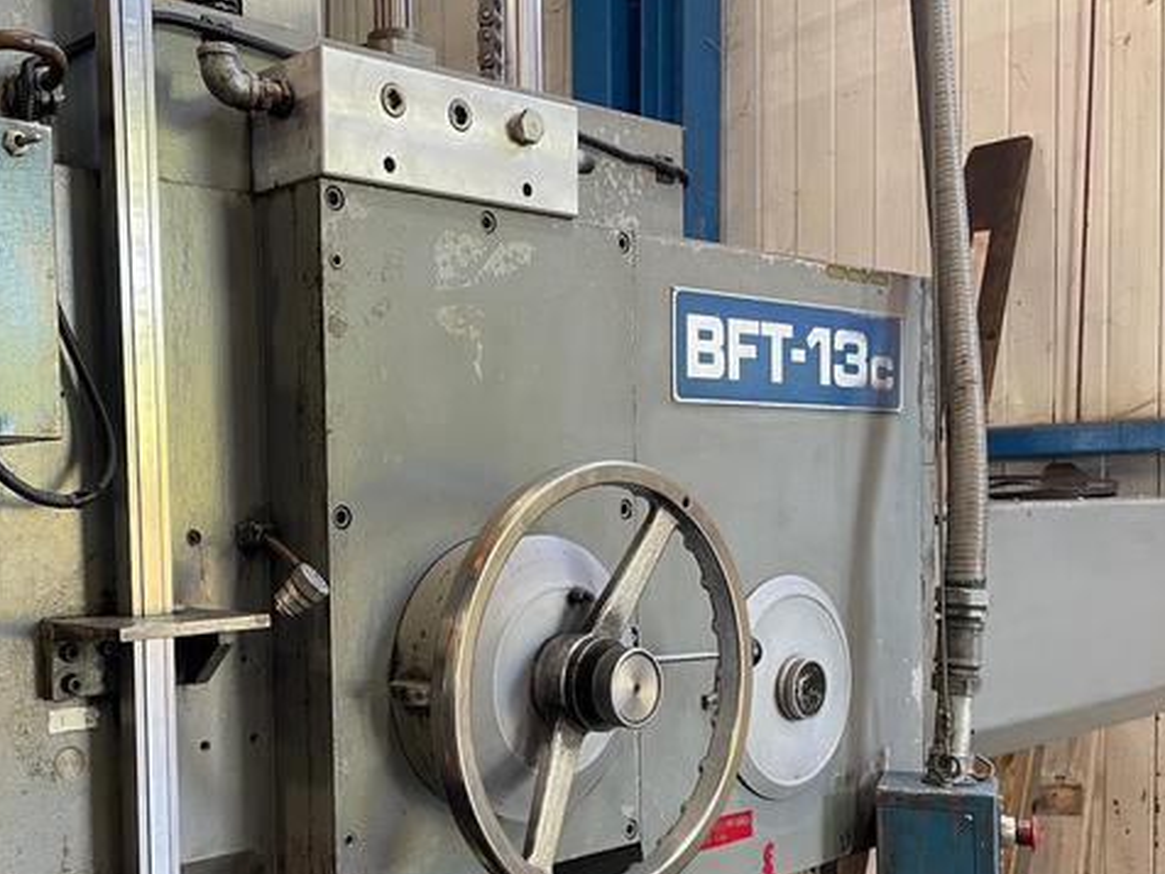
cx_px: 384
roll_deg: +1.5
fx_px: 1380
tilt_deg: -3.7
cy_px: 584
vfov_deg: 34.8
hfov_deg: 45.1
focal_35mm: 41
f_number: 1.6
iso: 160
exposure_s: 1/60
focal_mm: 4.2
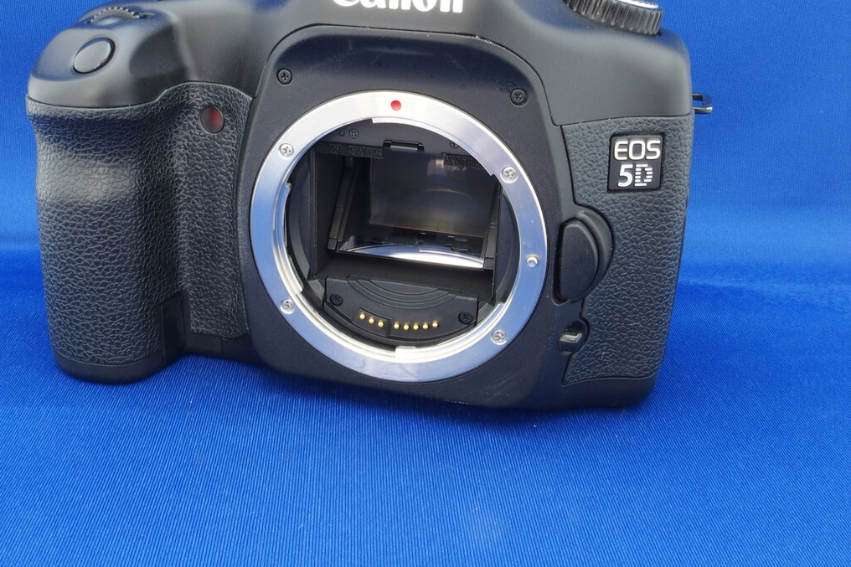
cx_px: 379
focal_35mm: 43
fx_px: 1016
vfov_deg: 31.0
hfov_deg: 45.4
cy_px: 193
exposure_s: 2.5
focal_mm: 7.4
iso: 100
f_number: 8
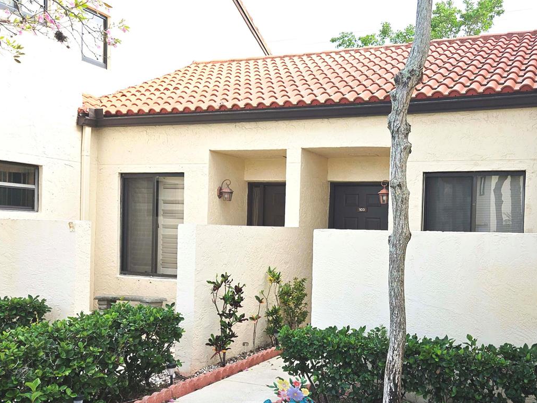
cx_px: 356
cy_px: 241
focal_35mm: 36
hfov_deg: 50.5
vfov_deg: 39.5
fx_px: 559
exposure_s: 1/1102
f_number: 1.8
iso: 25
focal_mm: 5.4
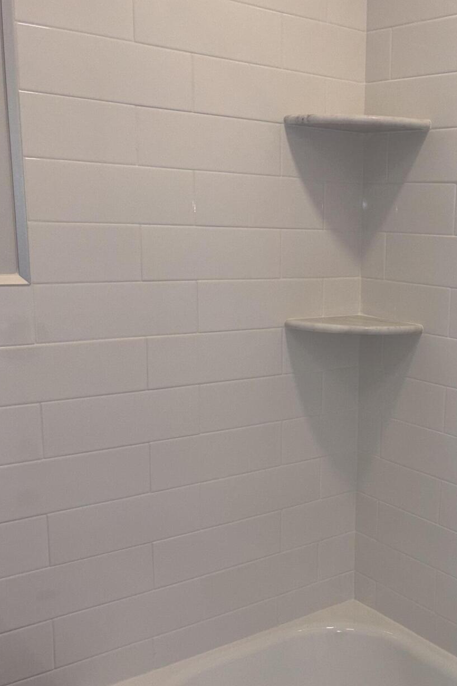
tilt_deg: -11.8
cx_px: 401
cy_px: 405
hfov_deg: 29.4
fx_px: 838
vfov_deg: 44.3
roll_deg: -2.6
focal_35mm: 44
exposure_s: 1/135
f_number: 1.6
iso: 32
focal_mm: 5.96
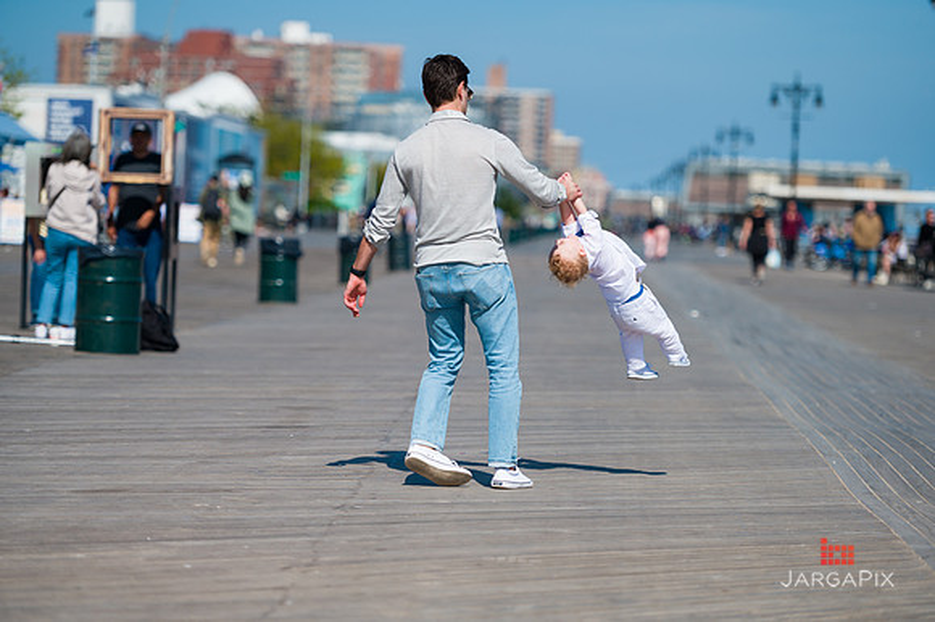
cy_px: 311
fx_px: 3764
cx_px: 468
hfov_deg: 14.2
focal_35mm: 145
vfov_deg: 9.5
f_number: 3.2
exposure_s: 1/6400
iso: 200
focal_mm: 145
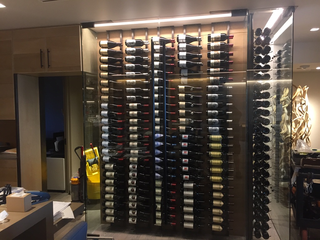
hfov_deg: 61.7
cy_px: 120
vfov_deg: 48.2
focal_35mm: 29
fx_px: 268
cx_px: 160
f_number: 2.2
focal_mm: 4.15
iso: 100
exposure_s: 1/30
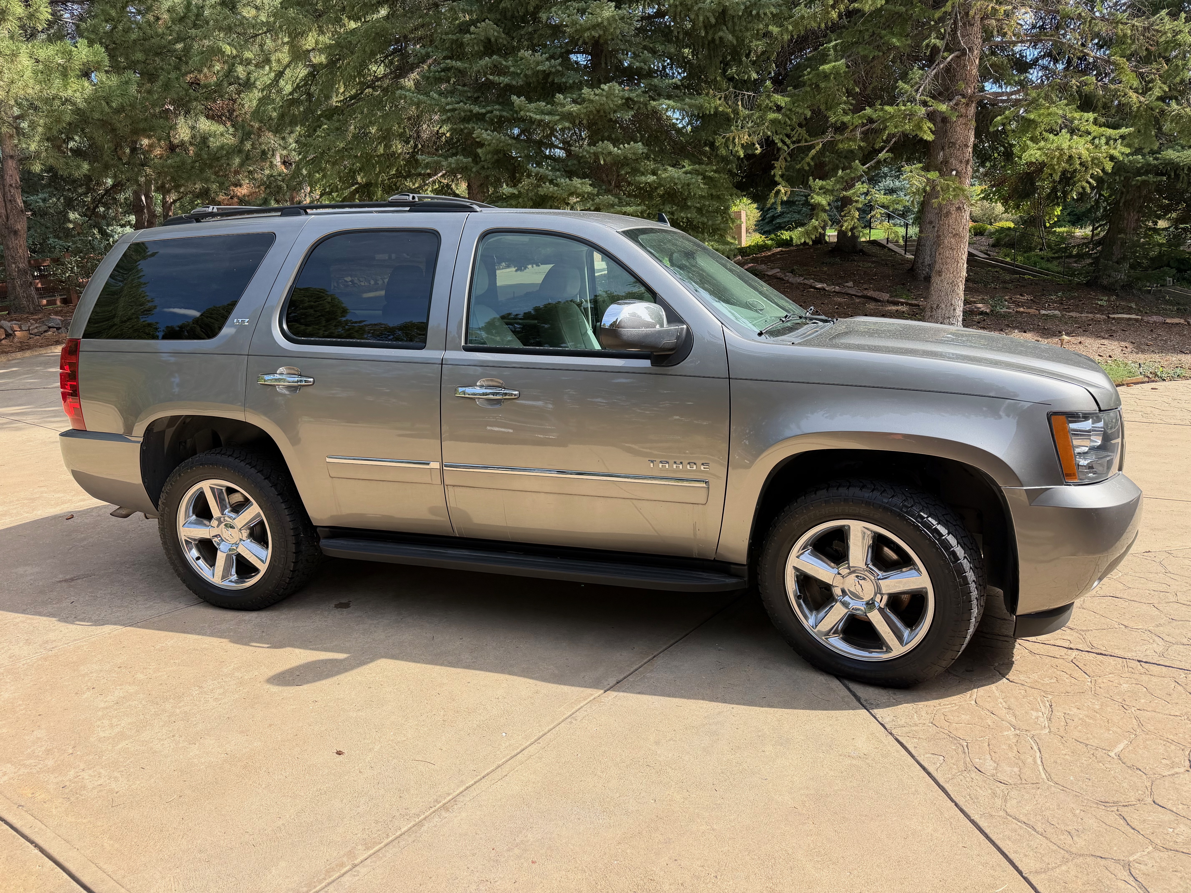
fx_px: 826
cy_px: 446
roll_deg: +0.8
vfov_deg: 56.8
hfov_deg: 71.6
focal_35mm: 24
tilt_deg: -7.5
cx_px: 596
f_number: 1.78
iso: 80
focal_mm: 6.76
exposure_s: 1/1689
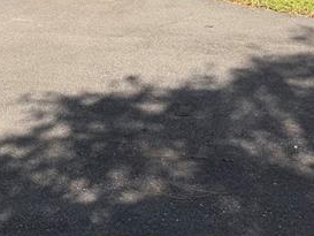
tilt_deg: -1.7
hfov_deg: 20.2
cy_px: -138
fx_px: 817
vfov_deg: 15.0
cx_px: -79
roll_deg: +1.0
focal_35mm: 90
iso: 80
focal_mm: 6.76
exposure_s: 1/2907
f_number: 1.78
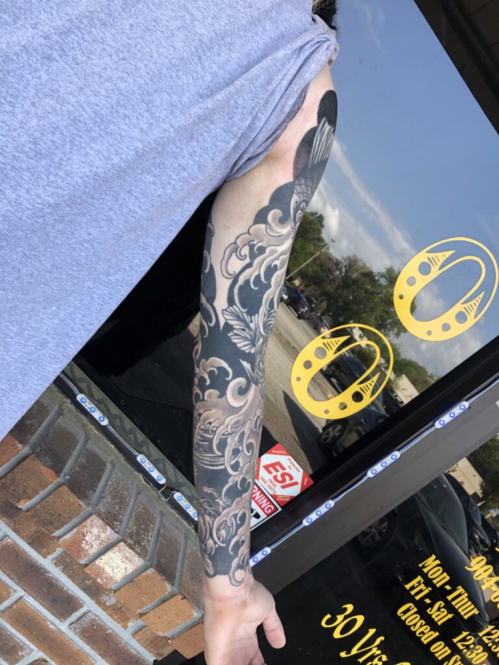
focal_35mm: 28
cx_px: 250
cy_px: 332
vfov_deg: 63.4
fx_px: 538
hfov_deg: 49.7
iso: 25
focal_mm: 4
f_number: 1.8
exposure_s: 1/120
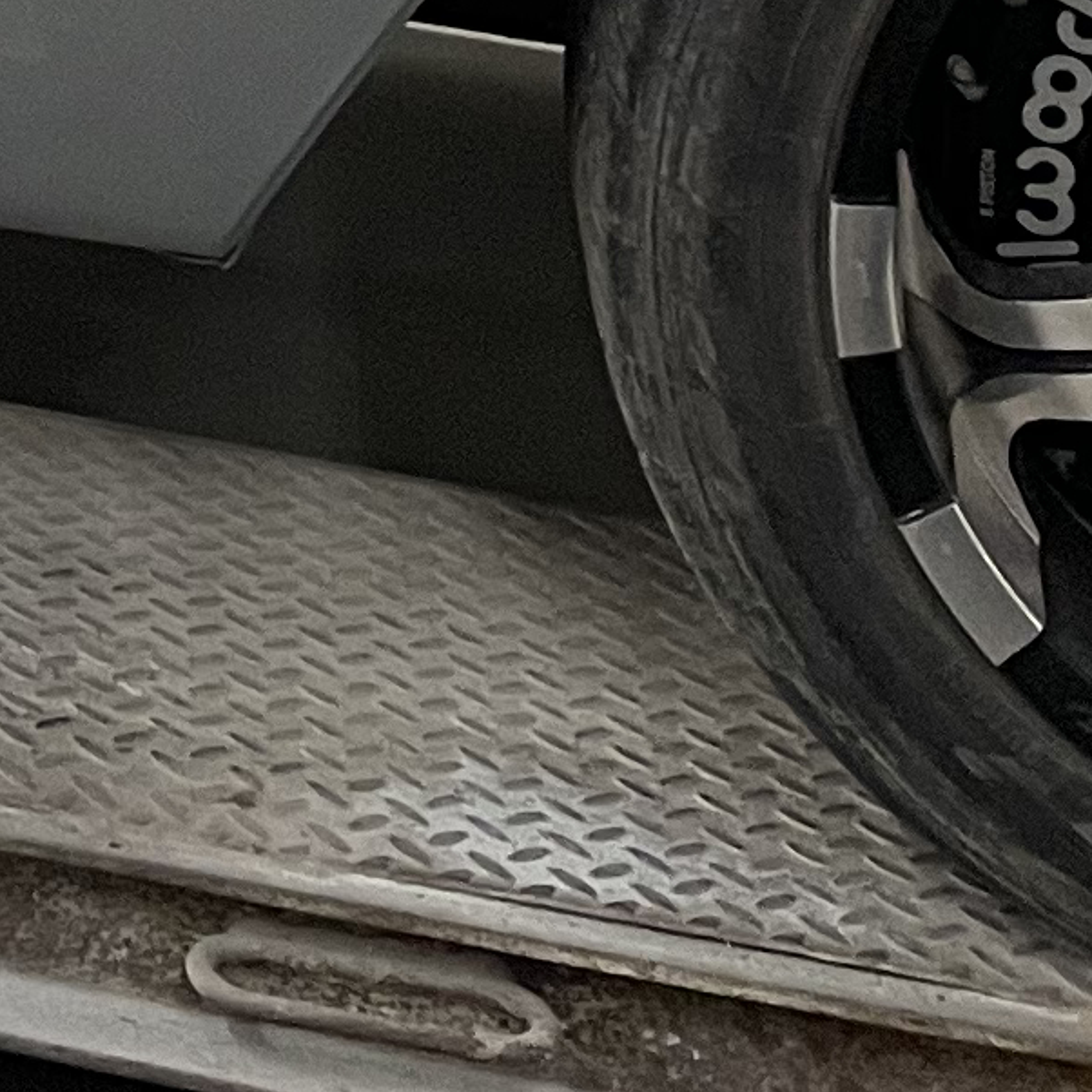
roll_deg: -1.5
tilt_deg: -8.3
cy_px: -1302
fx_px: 5496
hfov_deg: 9.3
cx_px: -2037
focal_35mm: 154
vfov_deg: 10.2
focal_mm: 4.2
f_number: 1.6
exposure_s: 1/60
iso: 80
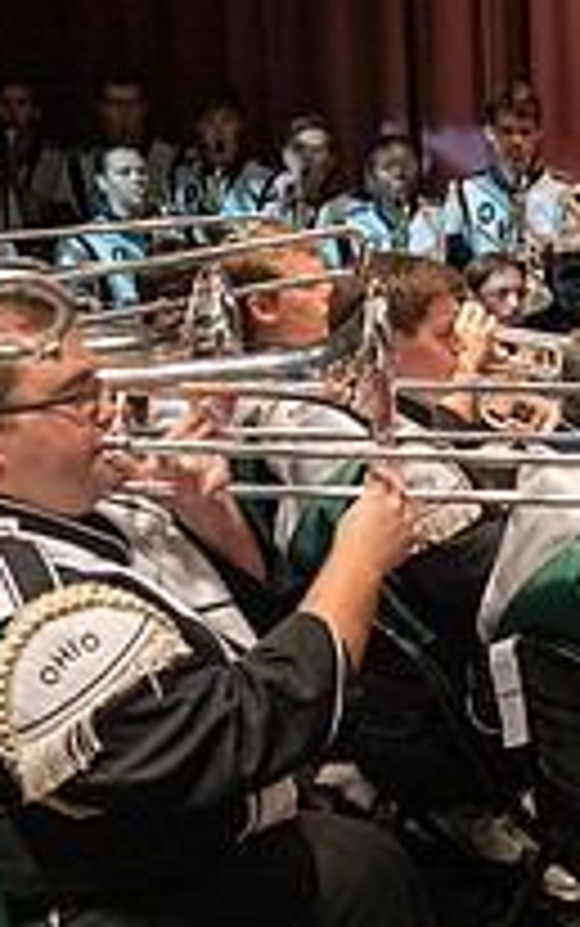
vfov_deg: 24.1
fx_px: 2172
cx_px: 949
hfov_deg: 14.0
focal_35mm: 86
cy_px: 430
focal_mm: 30
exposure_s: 1/500
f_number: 4
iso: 1600
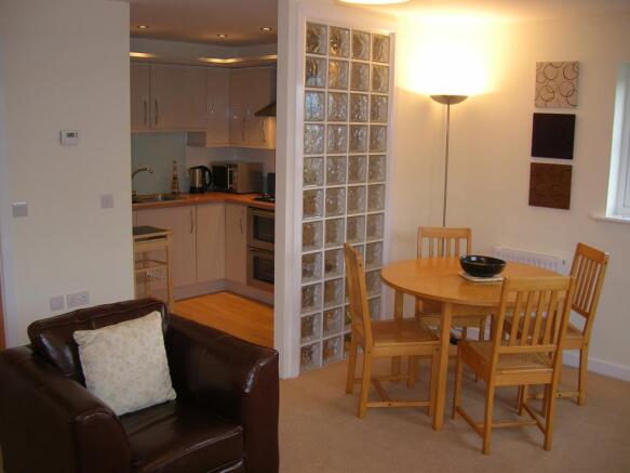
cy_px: 236
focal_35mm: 34
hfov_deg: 54.0
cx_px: 315
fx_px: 619
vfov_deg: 41.8
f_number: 2.9
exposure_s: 1/30
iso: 50
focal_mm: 5.7
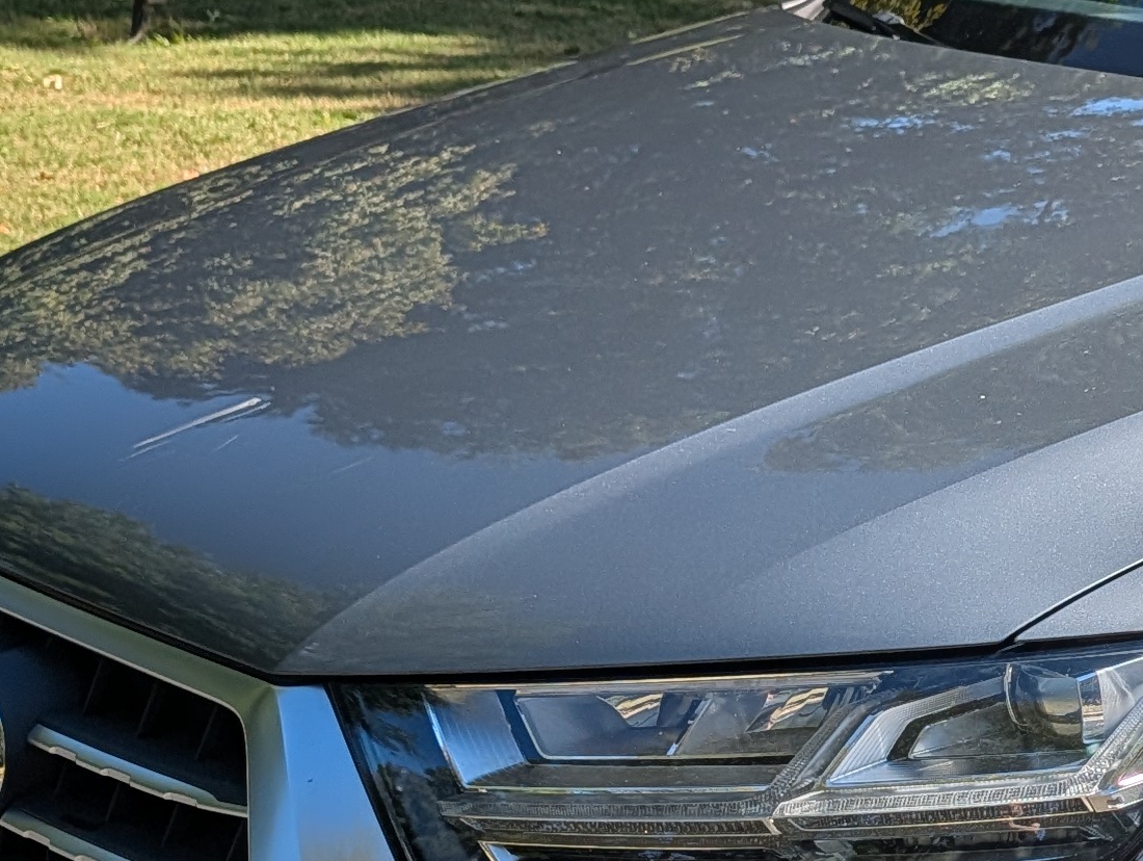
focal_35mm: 89
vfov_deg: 16.5
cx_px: 1299
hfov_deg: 20.8
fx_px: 2943
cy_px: 660
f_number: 1.68
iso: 20
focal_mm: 6.9
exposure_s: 1/1383
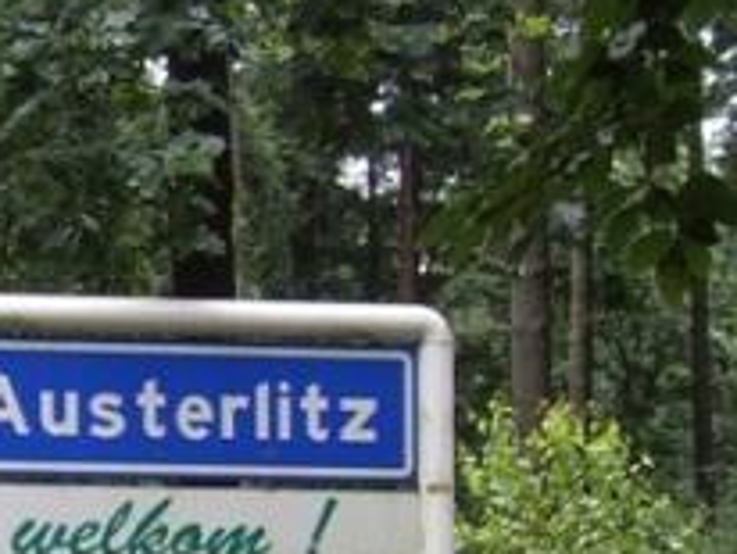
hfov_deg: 15.3
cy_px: 533
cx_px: -404
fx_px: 2515
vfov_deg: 12.5
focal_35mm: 118
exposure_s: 1/125
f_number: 2.8
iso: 100
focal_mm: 7.9
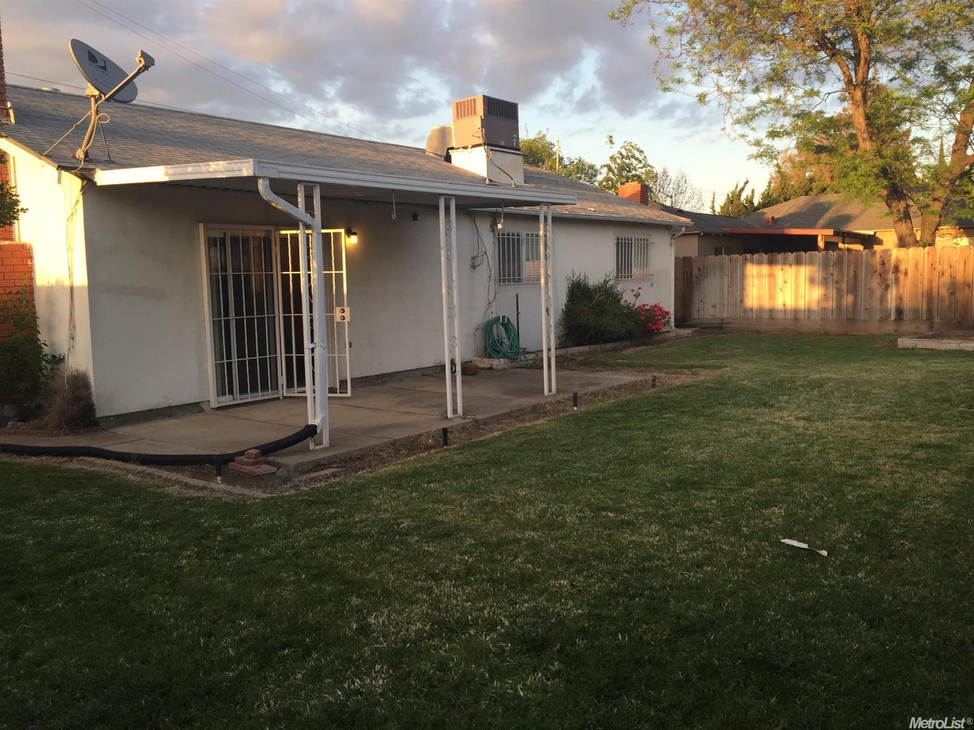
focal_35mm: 29
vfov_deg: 48.2
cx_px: 487
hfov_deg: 61.7
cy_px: 365
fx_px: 816
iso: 32
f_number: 2.2
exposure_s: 1/159
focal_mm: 4.15
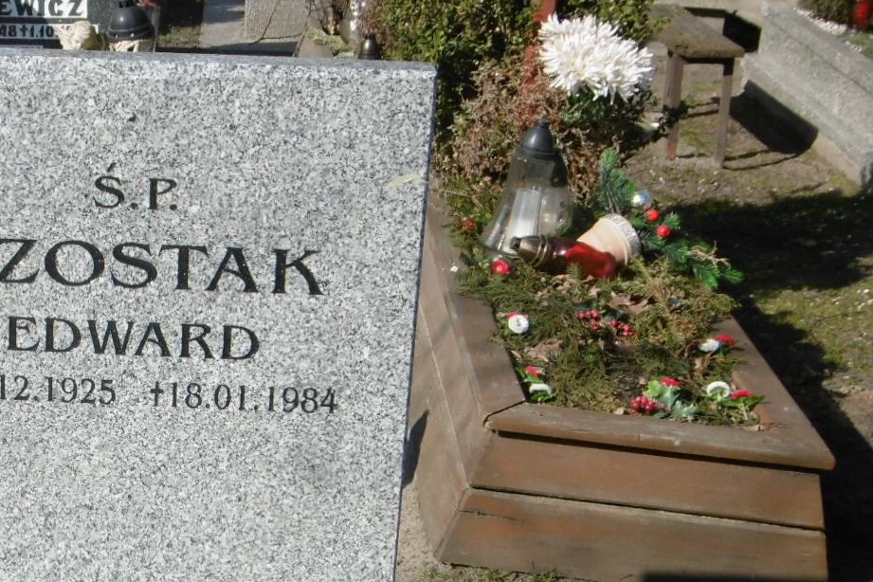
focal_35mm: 74
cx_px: 119
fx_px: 1794
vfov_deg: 18.3
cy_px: 420
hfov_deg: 26.6
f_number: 8.8
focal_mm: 5.8
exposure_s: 1/200
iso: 100
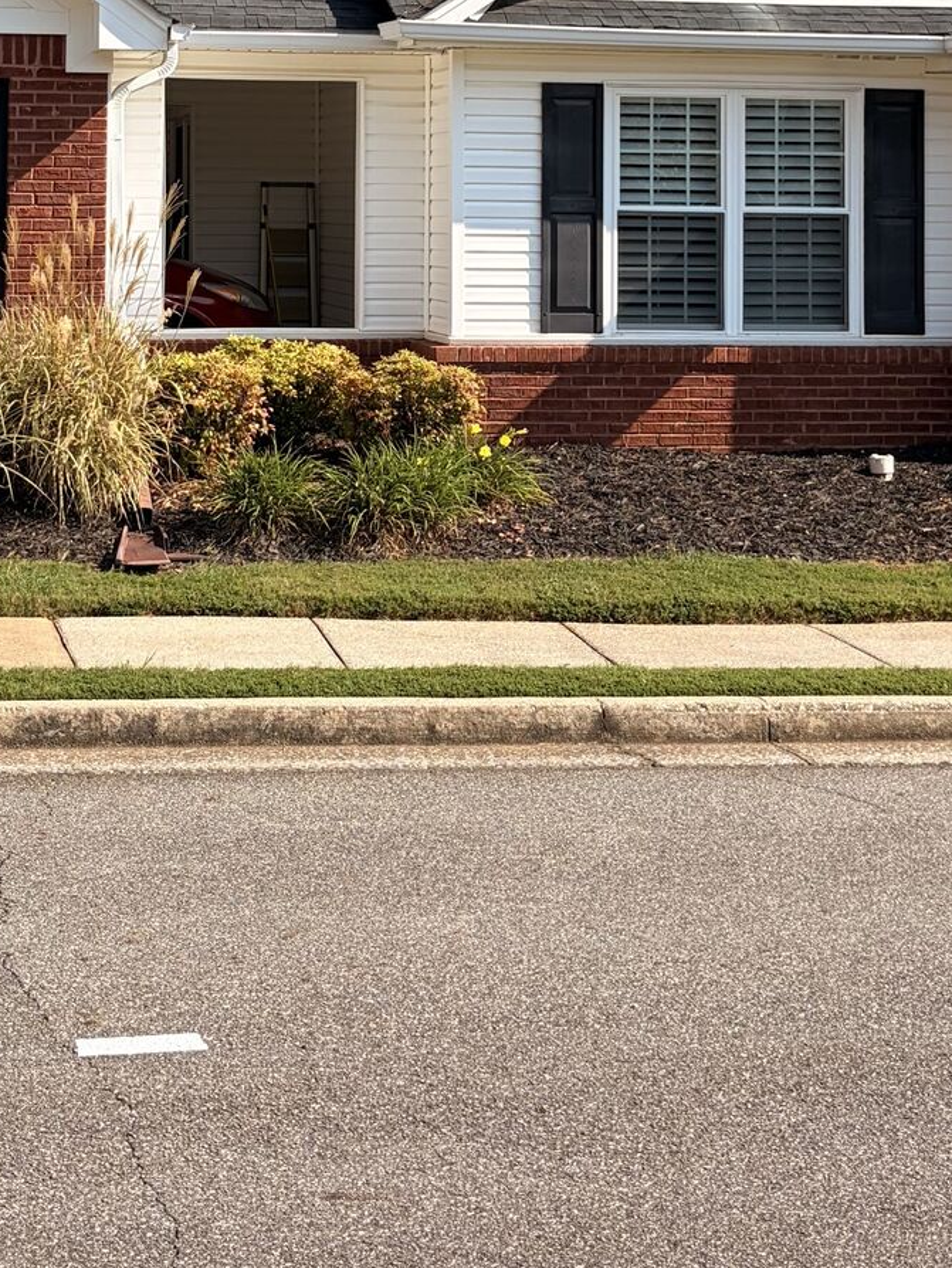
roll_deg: -0.8
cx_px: 343
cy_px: 112
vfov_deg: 27.8
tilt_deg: +2.3
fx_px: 2456
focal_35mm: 67
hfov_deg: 21.9
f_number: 1.6
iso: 50
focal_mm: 5.96
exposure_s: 1/2364
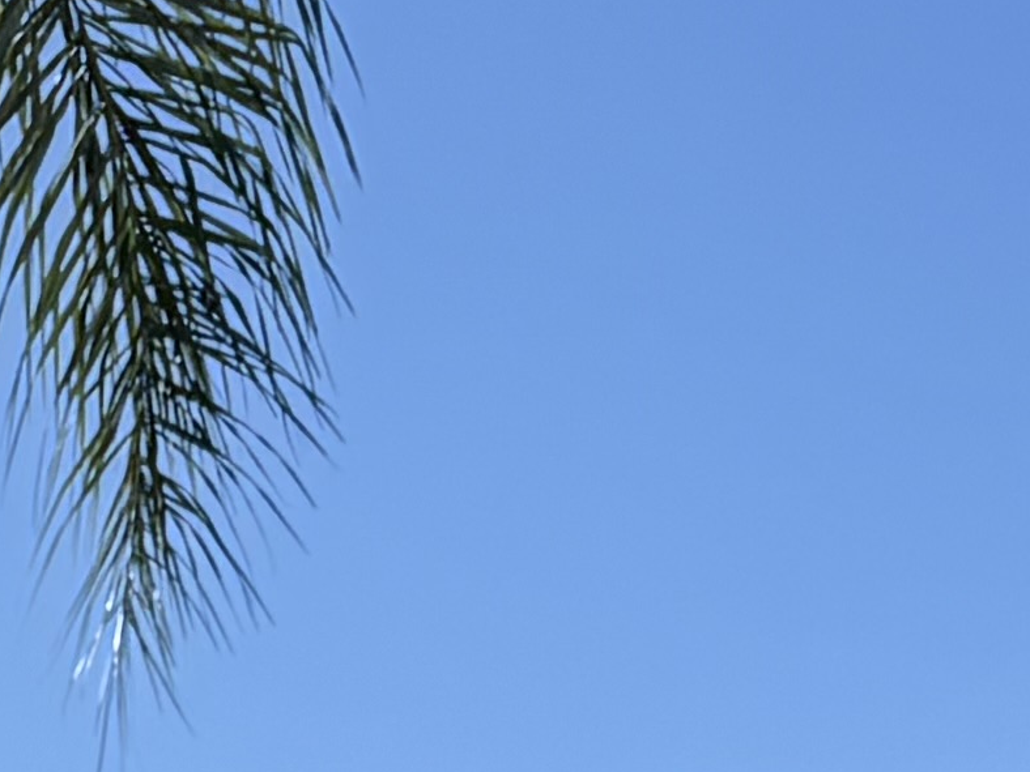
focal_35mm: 174
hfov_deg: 10.8
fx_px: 5177
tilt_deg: -3.4
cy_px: 2552
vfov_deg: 7.3
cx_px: -654
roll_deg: +0.5
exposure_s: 1/4405
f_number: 1.78
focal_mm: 6.76
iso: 80
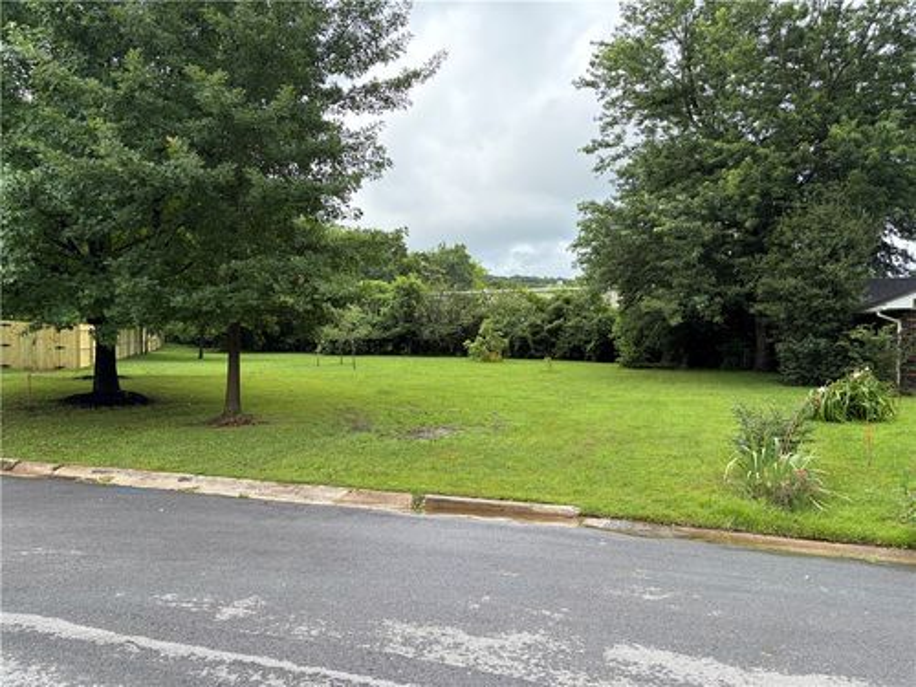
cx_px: 458
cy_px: 344
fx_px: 688
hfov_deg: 67.3
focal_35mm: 26
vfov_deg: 53.1
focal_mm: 5.96
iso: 64
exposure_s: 1/1751
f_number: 1.6
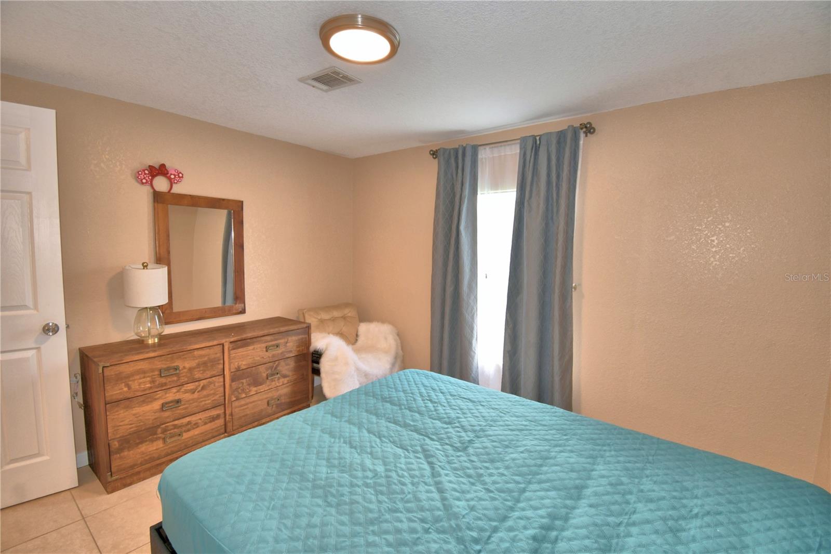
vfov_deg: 77.3
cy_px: 277
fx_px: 346
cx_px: 416
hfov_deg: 100.4
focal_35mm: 15
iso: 200
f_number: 4.5
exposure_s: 1/30
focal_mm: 10
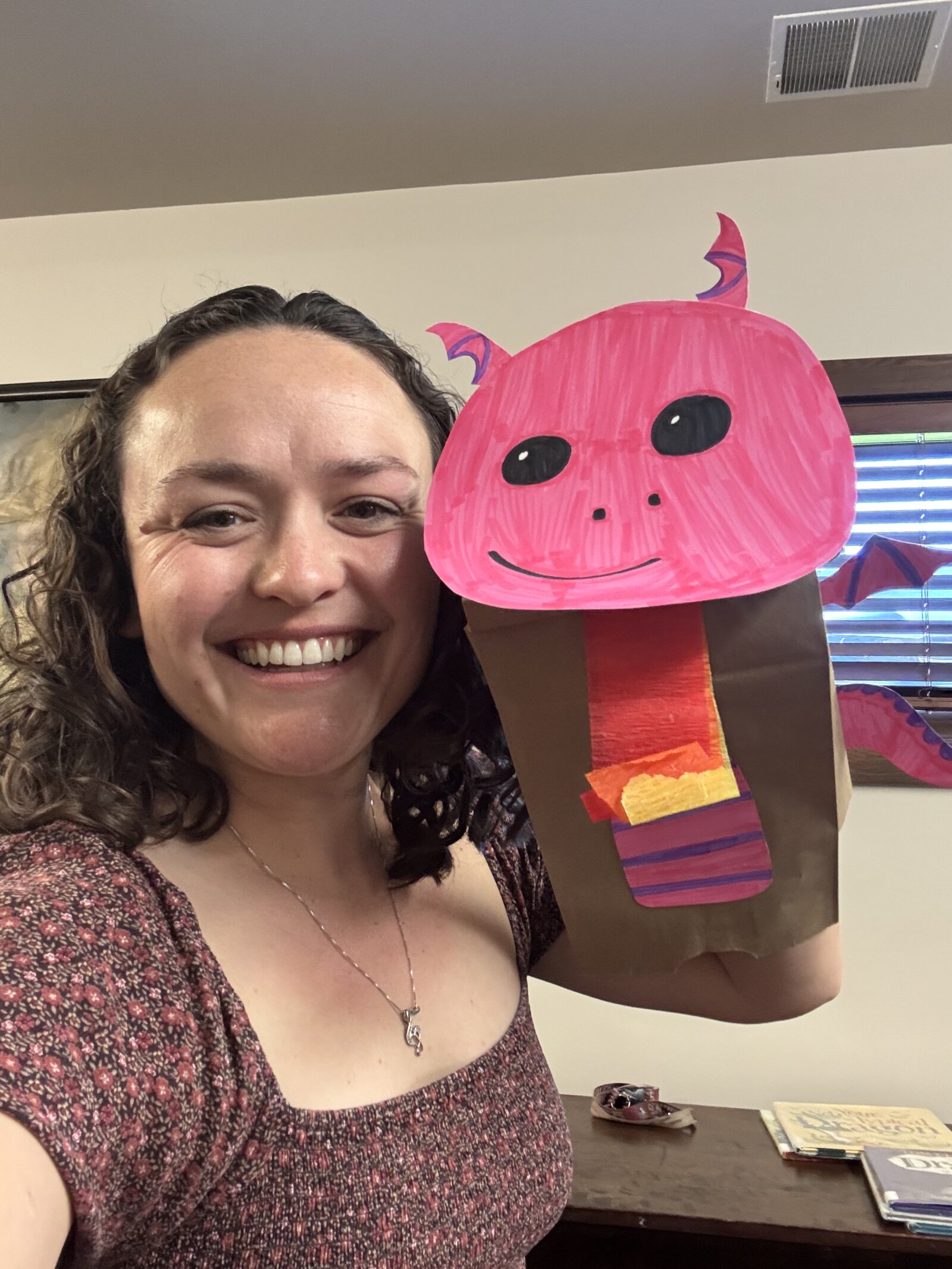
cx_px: 476
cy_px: 634
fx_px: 1100
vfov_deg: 60.0
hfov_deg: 46.8
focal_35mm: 30
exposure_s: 1/40
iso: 320
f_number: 1.9
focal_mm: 2.69
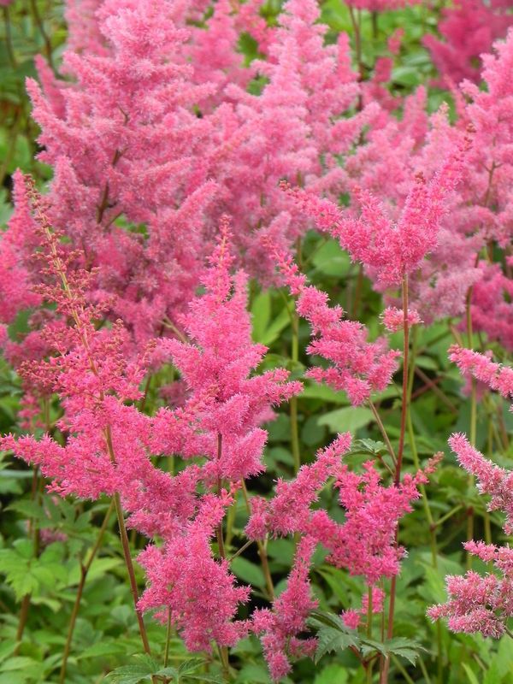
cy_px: 342
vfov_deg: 9.3
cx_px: 256
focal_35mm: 212
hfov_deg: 7.0
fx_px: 4189
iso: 160
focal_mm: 37.7
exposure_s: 1/80
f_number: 5.6
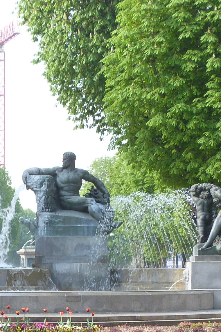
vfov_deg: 15.1
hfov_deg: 10.3
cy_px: 370
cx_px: -34
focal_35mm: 132
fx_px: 1215
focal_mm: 7.4
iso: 100
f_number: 4
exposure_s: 1/125
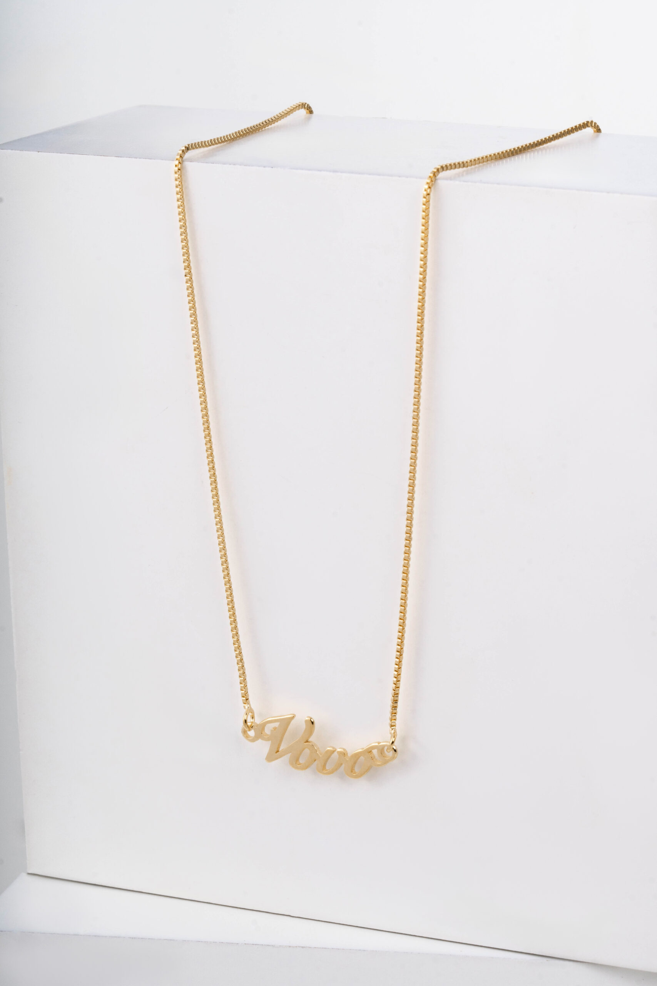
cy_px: 493
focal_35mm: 150
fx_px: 4105
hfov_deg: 9.1
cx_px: 328
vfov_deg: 13.7
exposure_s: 1/160
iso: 125
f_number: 22
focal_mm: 100
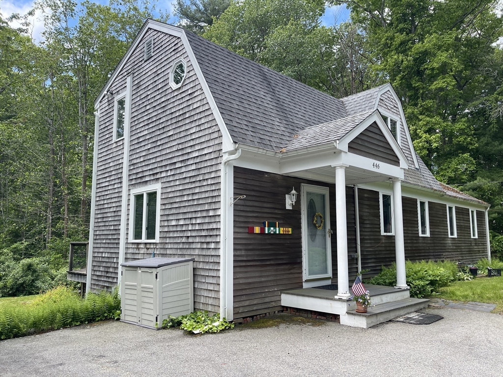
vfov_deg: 54.9
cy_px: 188
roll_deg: -0.4
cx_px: 252
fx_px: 363
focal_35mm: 25
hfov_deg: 69.4
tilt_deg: +7.0
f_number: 1.6
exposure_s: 1/978
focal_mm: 5.1
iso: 32
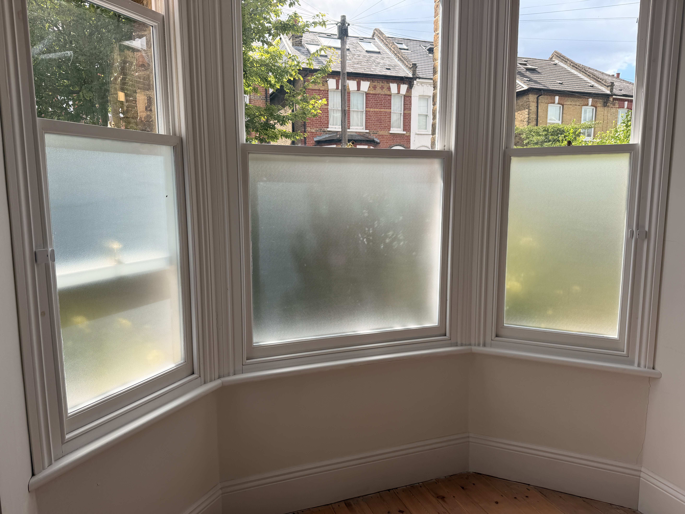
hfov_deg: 71.6
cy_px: 257
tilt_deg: -7.5
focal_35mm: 24
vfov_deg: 56.8
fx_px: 475
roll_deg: +0.4
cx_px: 342
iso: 80
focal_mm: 6.76
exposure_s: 1/1727
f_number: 1.78
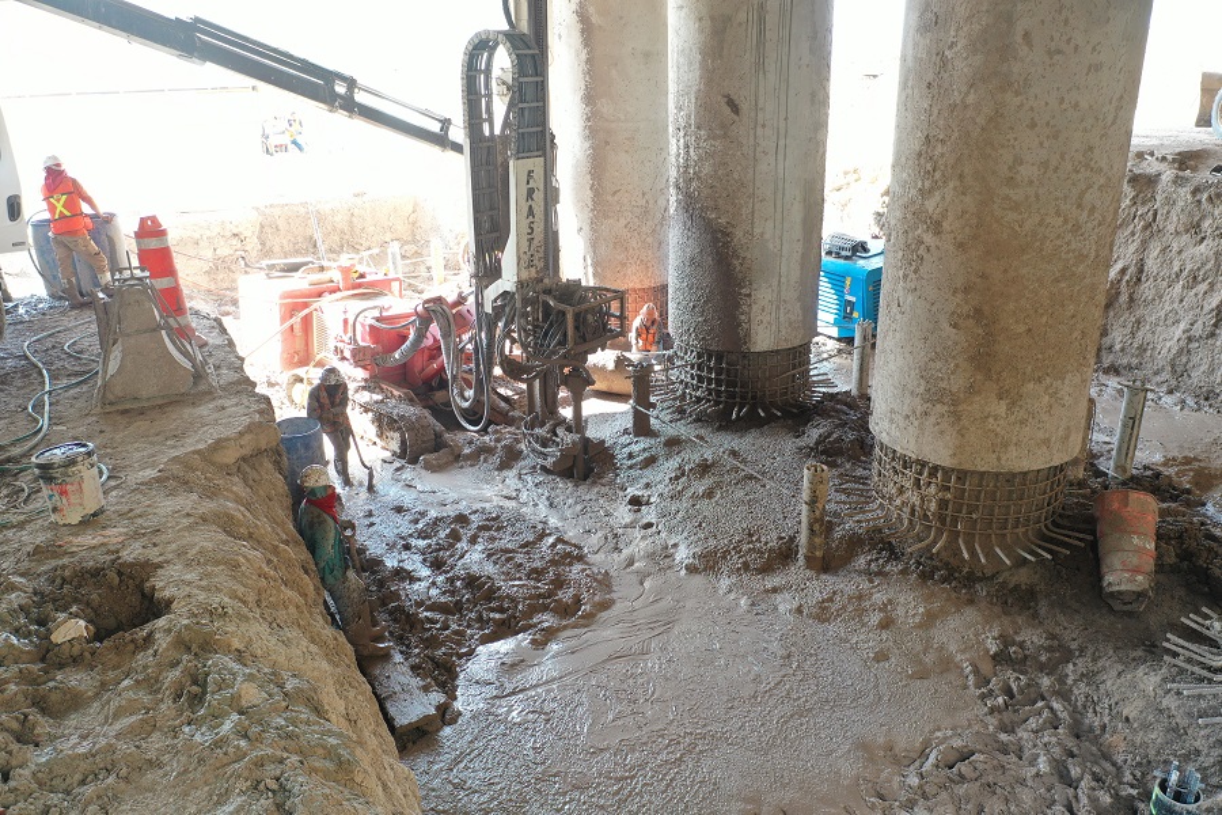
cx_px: 611
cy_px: 408
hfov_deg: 65.5
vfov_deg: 46.4
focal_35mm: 28
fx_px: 950
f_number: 3.2
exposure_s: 1/40
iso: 100
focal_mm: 10.26
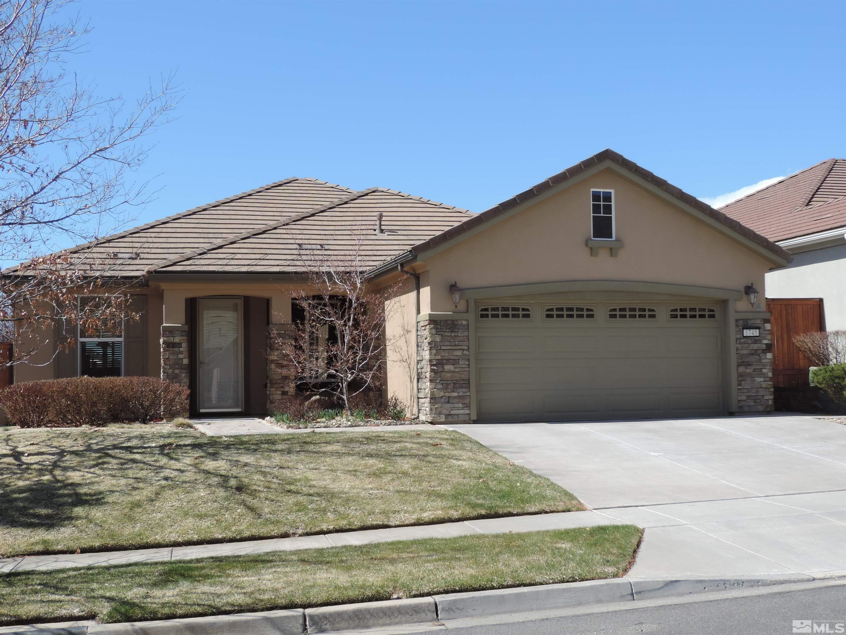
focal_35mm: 43
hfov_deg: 43.9
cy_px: 318
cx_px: 423
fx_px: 1051
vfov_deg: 33.6
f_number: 3.4
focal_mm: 7.6
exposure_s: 1/640
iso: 80
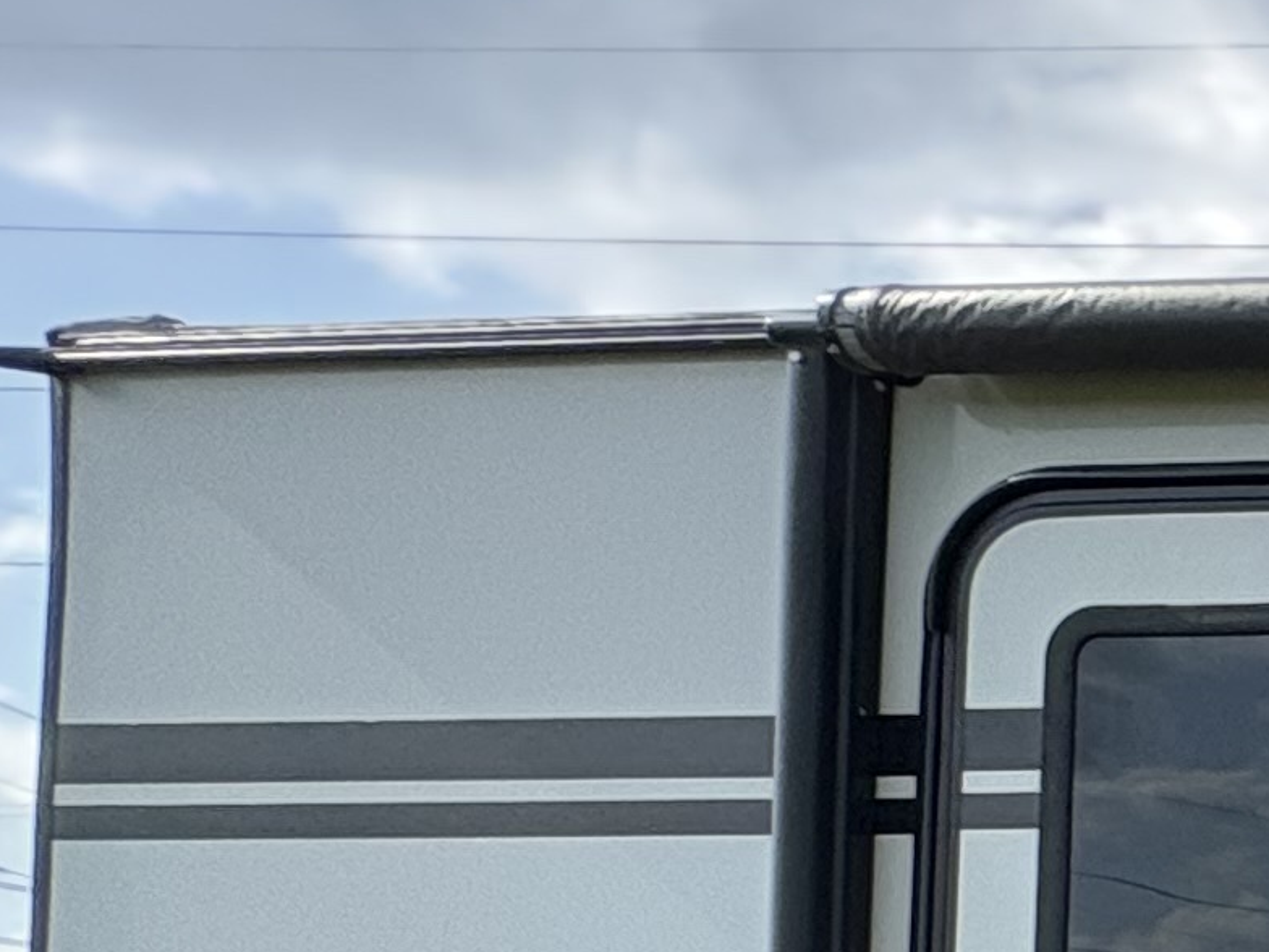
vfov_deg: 18.6
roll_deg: -0.9
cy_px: 1337
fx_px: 2639
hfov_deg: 14.3
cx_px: 3195
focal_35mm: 72
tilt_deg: +3.4
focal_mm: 2.22
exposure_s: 1/1110
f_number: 2.2
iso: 50
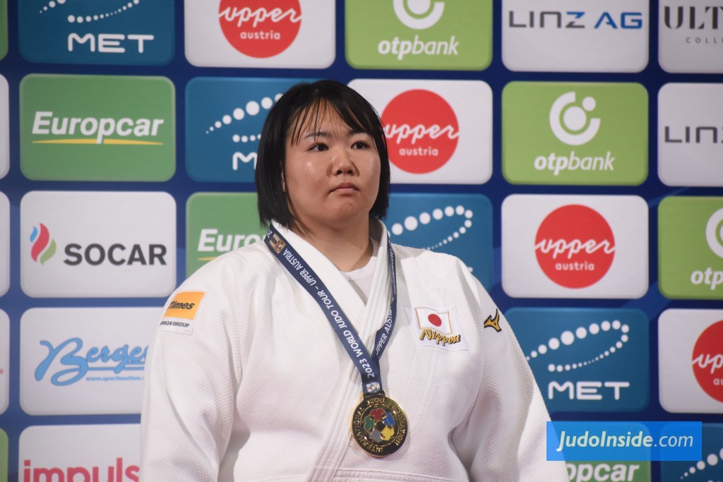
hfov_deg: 8.3
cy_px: 241
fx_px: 4971
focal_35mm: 248
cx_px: 362
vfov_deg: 5.6
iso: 1600
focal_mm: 165
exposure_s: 1/800
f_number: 5.6
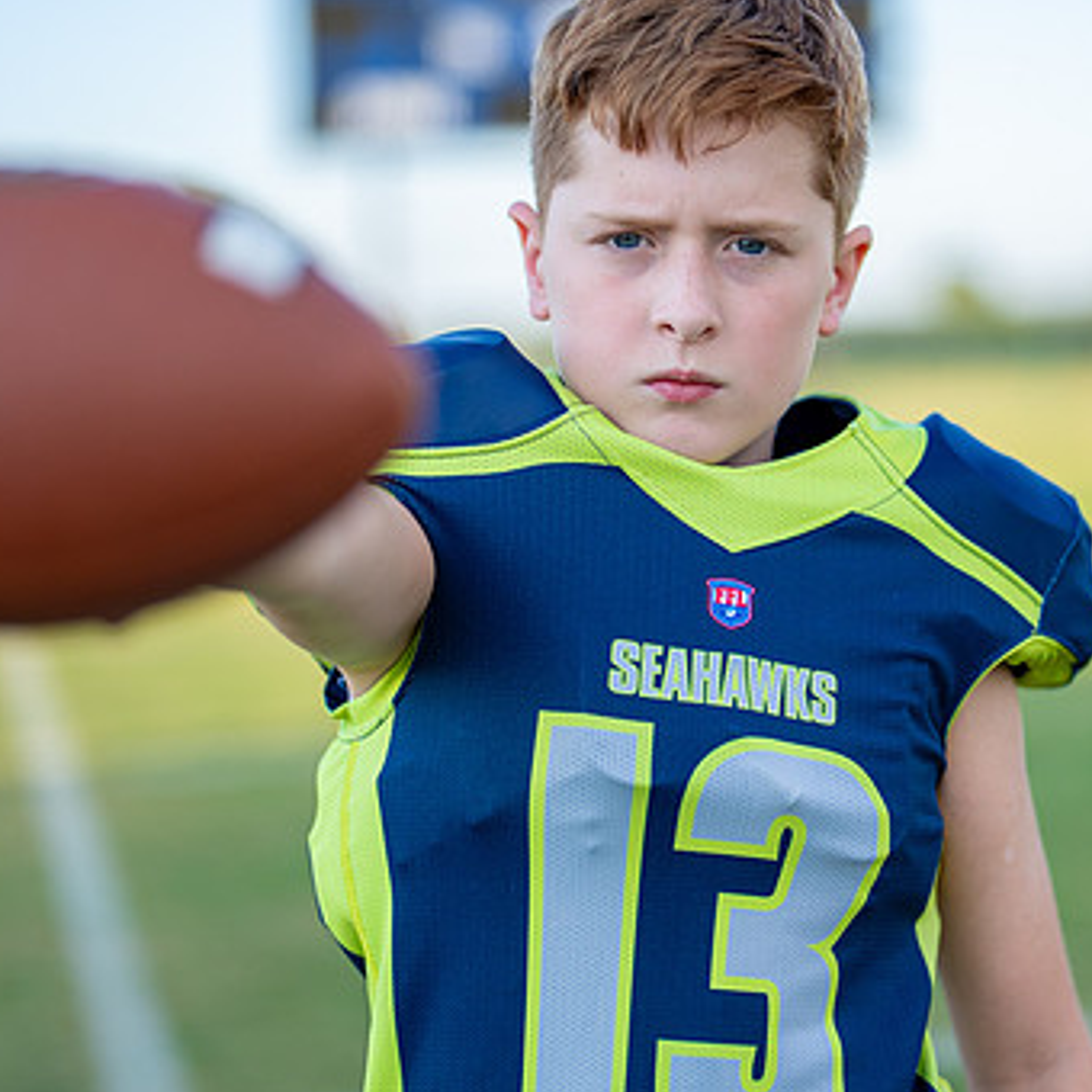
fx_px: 3248
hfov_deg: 19.0
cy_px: 499
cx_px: 697
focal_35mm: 91
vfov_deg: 19.1
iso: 100
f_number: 1.2
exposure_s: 1/2000
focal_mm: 50
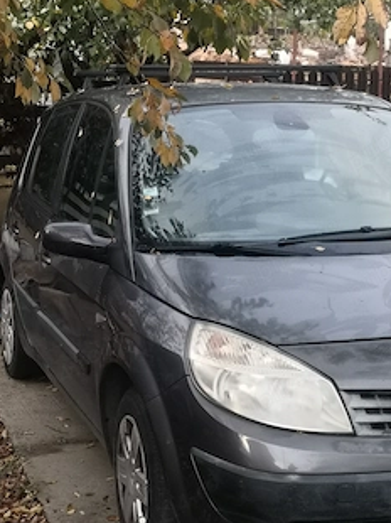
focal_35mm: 71
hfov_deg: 20.7
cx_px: 224
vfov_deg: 27.4
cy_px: 287
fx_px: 1071
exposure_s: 1/100
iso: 80
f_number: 1.6
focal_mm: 3.95
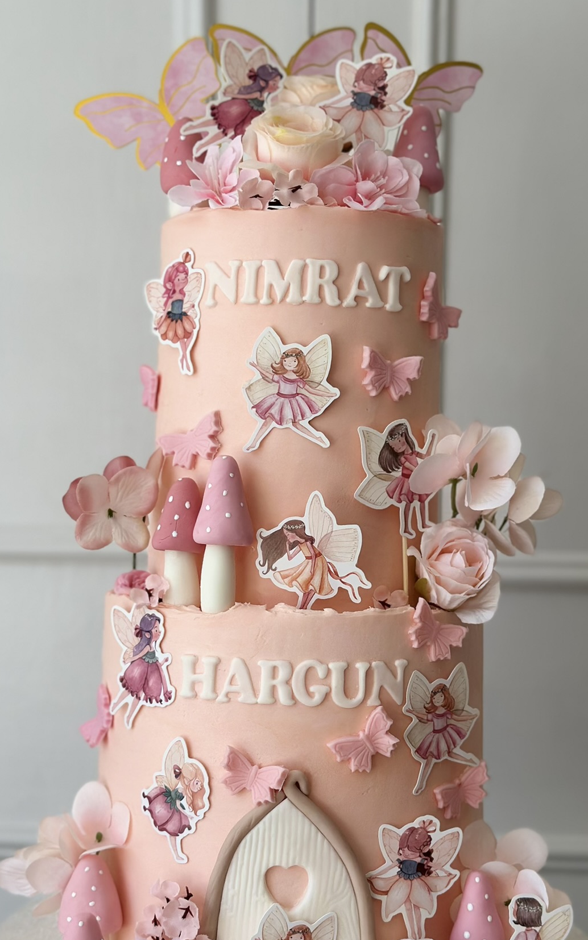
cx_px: 314
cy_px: 557
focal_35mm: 63
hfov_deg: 20.6
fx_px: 1615
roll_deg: -0.7
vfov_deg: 32.4
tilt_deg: -5.6
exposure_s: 1/887
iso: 80
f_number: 1.78
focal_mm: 6.86
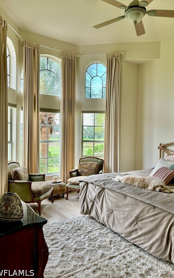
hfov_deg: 44.5
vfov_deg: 66.5
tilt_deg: -1.9
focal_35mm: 28
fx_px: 212
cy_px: 138
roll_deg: -0.7
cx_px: 94
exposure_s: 1/138
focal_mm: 5.96
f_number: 1.6
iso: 40
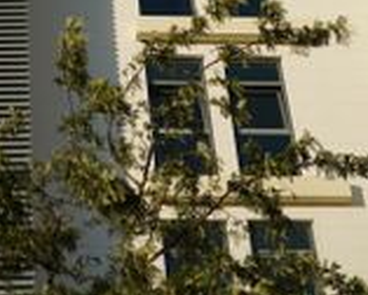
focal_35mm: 107
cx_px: 14
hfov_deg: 17.6
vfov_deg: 13.9
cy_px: -75
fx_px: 1167
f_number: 1.6
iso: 100
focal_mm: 35
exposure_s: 1/8000
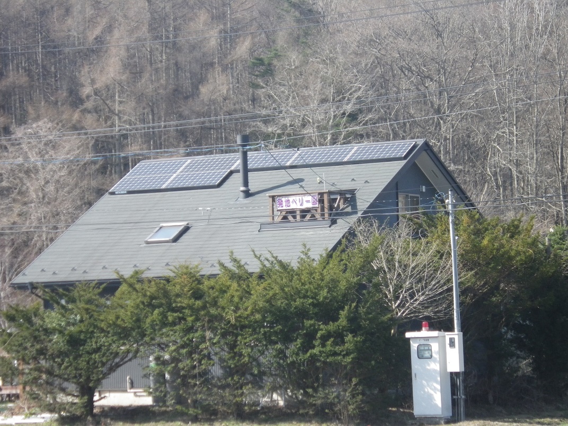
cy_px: 213
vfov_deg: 10.6
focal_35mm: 140
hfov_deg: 14.1
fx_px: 2297
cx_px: 284
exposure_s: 1/250
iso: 200
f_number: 5.5
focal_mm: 25
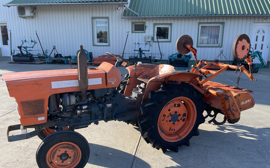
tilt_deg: -14.0
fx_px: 206
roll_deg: +0.0
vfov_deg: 44.4
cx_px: 136
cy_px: 95
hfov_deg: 66.5
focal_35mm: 28
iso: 32
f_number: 1.6
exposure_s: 1/759
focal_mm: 4.2
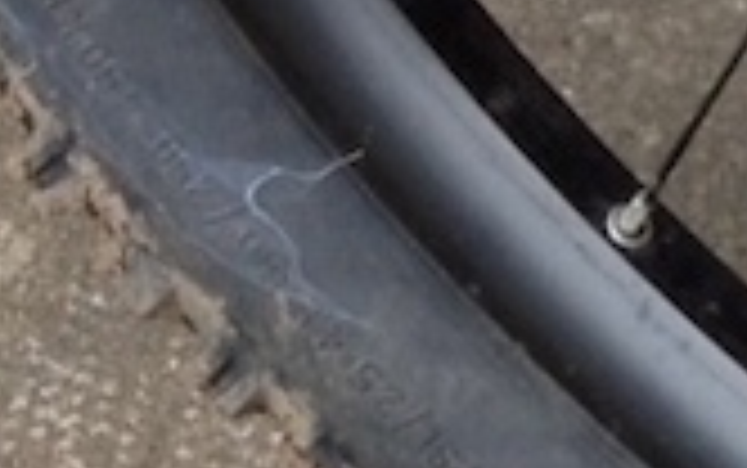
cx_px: 1570
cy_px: -241
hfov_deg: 9.1
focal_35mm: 215
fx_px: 4380
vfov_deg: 6.0
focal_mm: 3.3
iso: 40
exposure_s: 1/60
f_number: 2.4
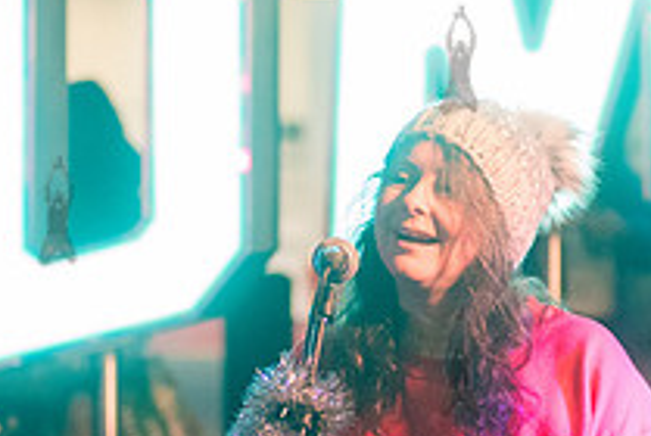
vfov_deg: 5.4
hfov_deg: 8.1
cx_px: 458
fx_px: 4618
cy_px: 360
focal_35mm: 255
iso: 6400
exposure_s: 1/320
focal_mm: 92
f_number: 3.2
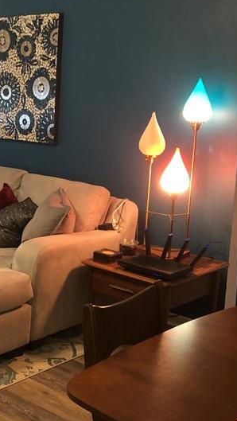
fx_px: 658
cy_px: 206
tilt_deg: -11.2
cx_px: -71
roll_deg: -0.6
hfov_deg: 18.9
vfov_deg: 35.4
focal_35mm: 59
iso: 100
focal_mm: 3.99
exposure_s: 1/9
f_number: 1.8
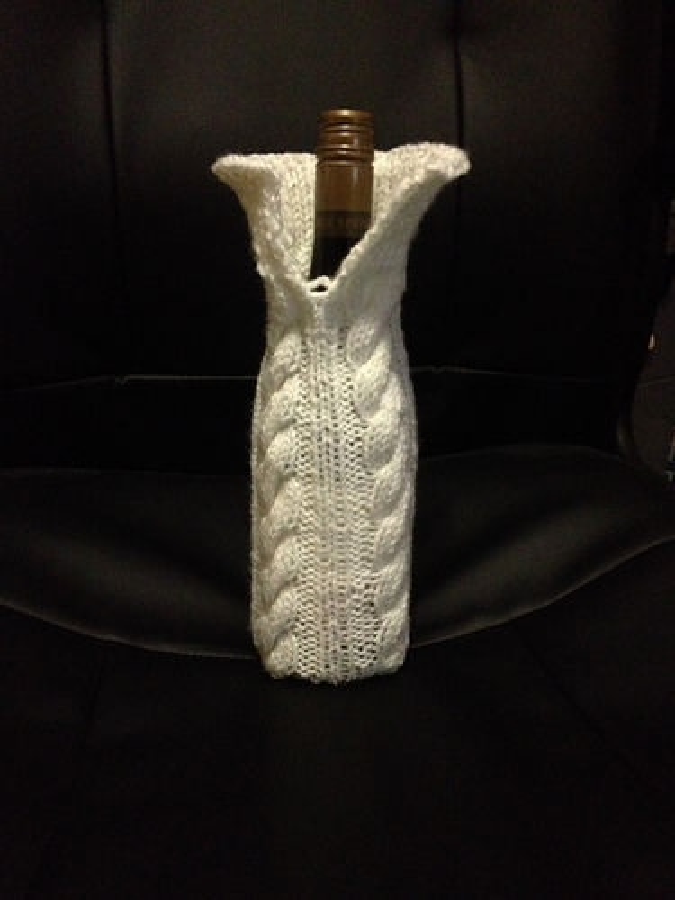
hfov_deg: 40.7
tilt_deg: -21.8
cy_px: 450
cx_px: 338
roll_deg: -1.0
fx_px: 910
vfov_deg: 52.6
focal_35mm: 35
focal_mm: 4.28
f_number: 2.4
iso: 800
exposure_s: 1/15
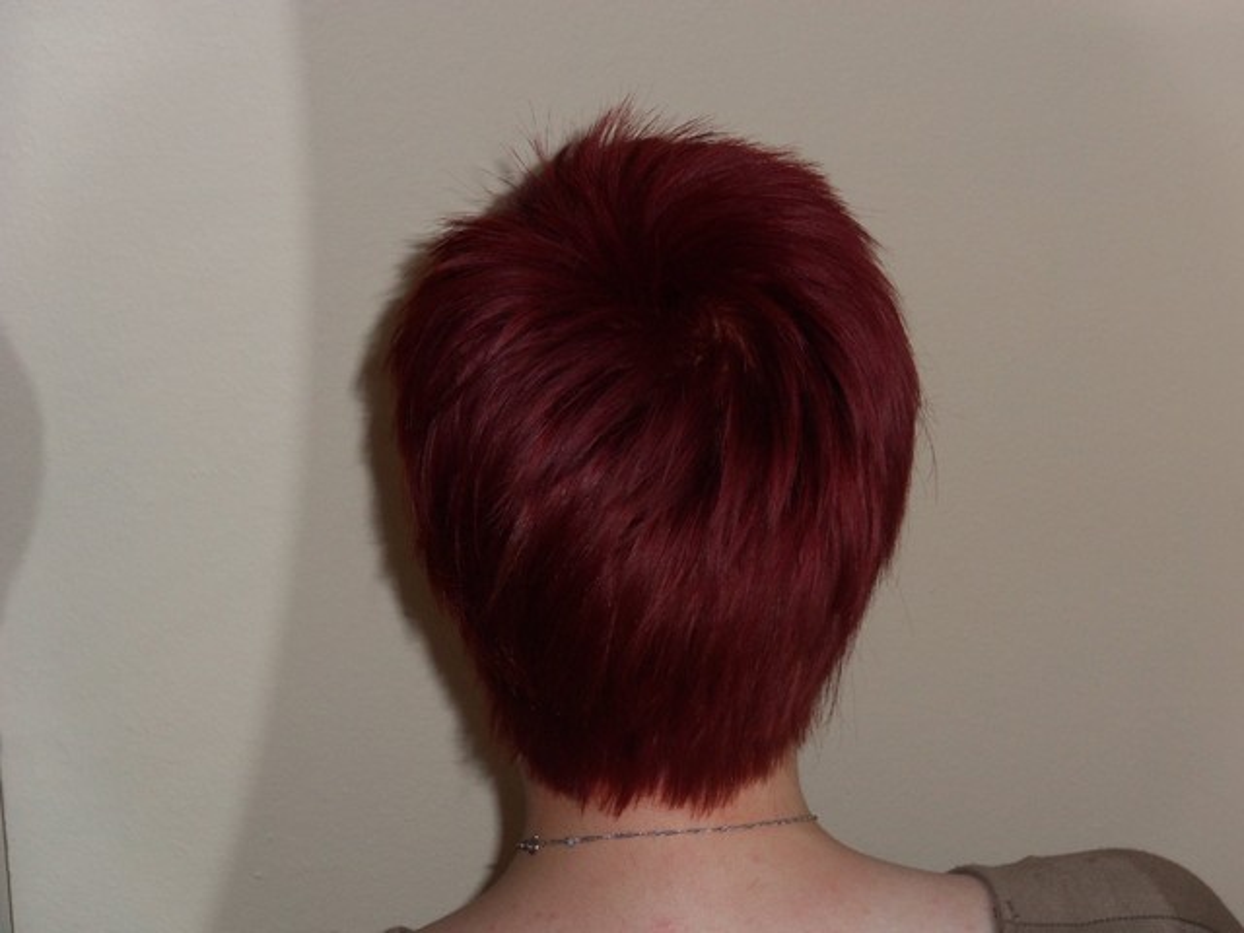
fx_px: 3630
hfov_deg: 19.4
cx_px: 622
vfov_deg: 14.6
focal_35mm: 101
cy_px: 466
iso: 100
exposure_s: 1/100
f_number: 5.3
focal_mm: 17.9
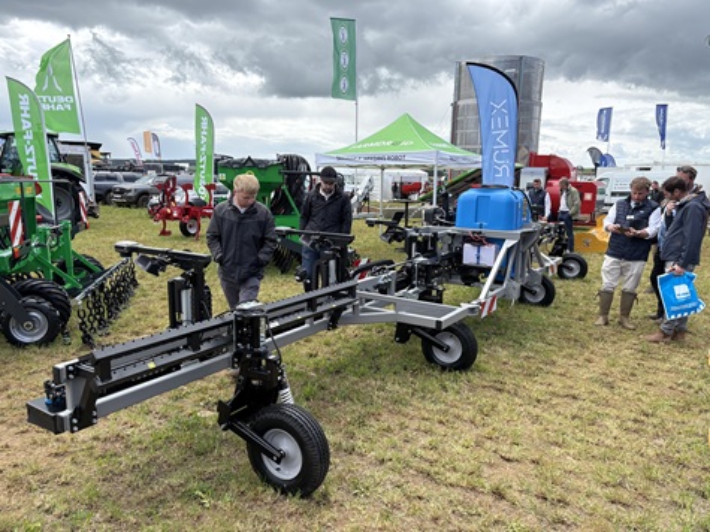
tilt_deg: -11.7
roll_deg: -0.6
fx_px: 533
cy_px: 266
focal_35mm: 26
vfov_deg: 53.0
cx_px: 355
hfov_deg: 67.3
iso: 50
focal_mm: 5.96
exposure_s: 1/1901
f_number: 1.6
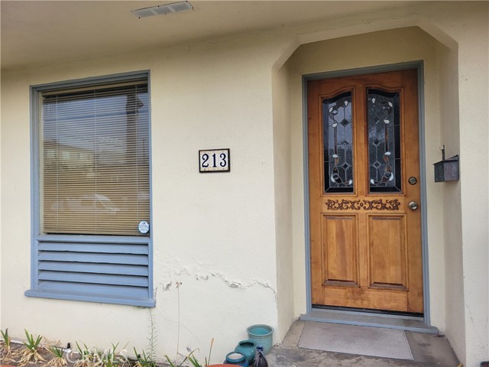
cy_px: 184
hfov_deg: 67.3
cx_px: 244
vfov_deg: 53.1
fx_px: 367
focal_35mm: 26
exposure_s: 1/388
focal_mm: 5.4
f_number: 1.8
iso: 40
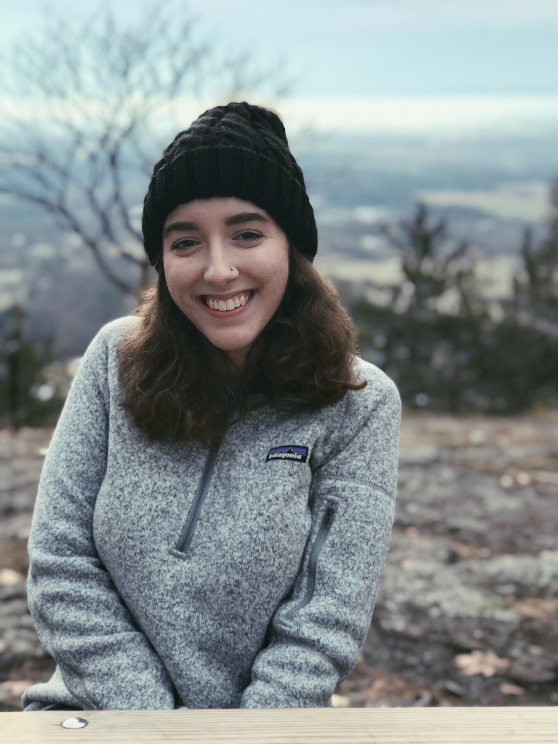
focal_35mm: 57
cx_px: 279
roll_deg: +0.5
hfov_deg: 25.7
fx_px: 1225
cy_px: 372
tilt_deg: -12.5
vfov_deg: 33.8
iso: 20
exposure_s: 1/186
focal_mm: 6.6
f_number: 2.8
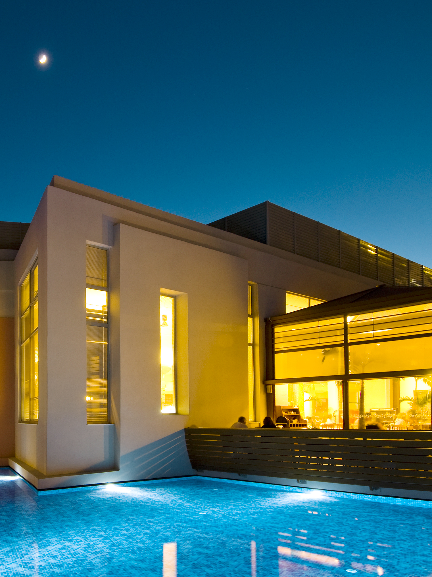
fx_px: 433
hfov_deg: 48.3
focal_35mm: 26
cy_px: 288
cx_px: 54
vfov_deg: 67.3
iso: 100
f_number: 4.8
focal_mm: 12
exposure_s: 10
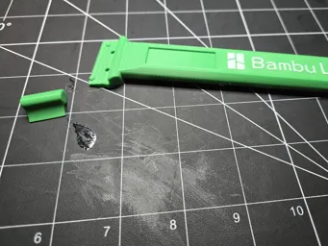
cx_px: 191
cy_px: 105
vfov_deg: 51.2
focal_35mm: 27
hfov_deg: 64.9
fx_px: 256
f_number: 1.8
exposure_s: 1/120
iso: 500
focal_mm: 5.4
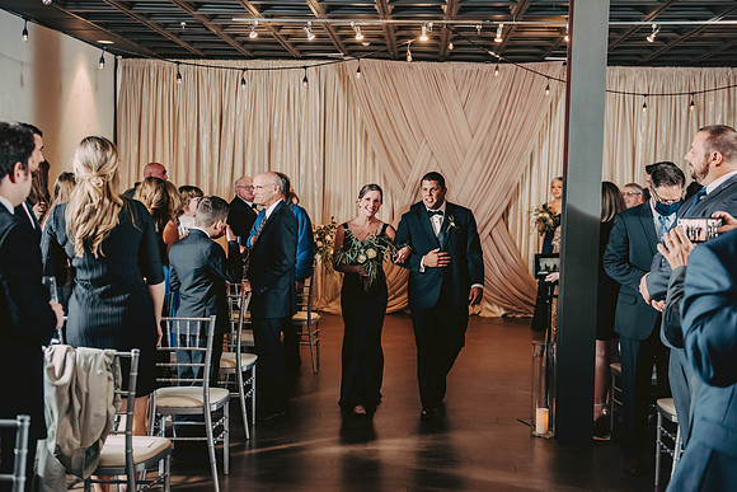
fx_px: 1024
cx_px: 368
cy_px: 246
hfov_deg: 39.6
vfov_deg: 27.0
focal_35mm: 50
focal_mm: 50
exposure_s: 1/250
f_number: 3.2
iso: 2000
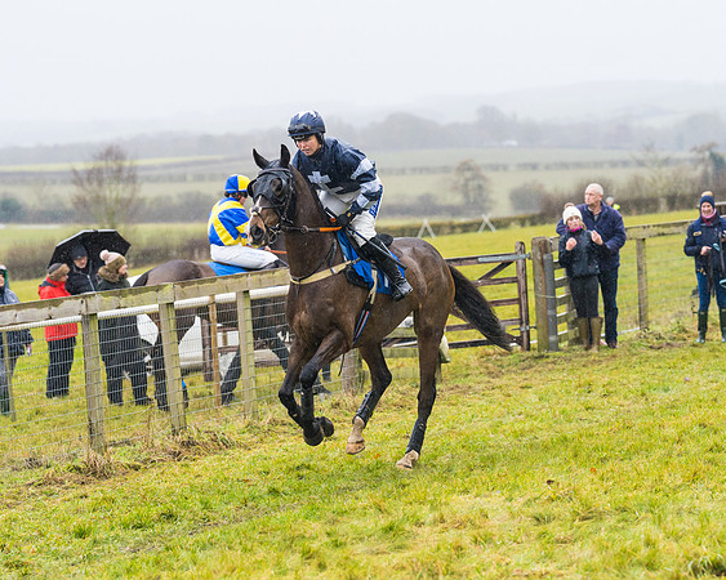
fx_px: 3465
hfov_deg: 12.0
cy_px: 307
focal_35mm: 161
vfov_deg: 9.6
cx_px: 359
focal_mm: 135
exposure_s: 1/1000
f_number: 4
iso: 800
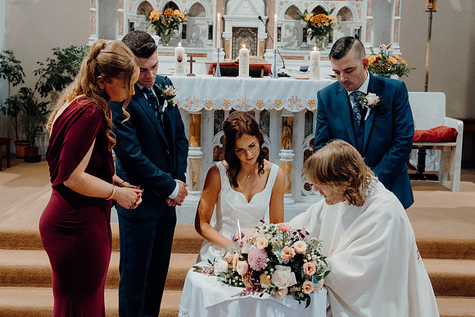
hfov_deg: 38.2
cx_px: 238
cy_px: 158
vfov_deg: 26.0
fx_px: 686
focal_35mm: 52
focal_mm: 35
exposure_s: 1/160
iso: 3200
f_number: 3.5
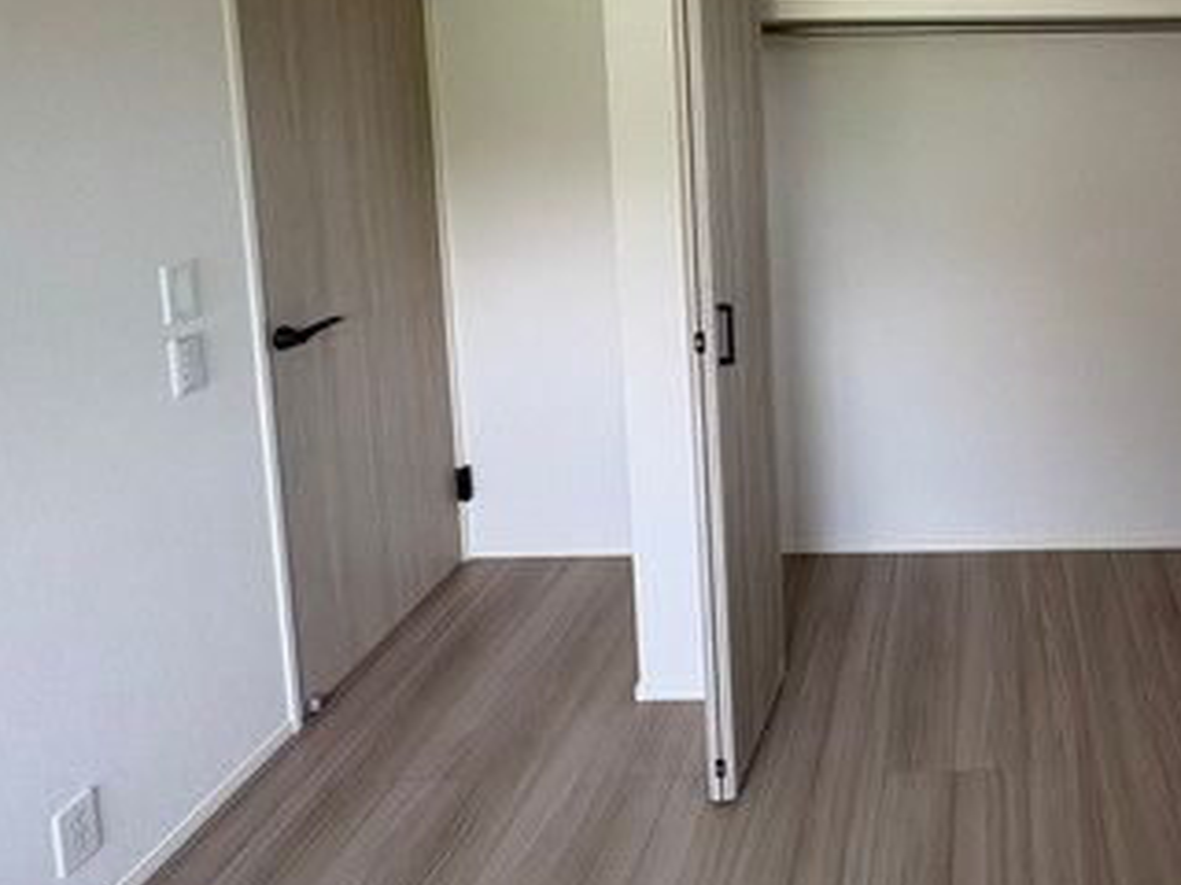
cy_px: 140
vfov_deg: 46.3
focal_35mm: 28
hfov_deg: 57.5
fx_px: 955
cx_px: 985
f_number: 2.2
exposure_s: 1/99
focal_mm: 2.22
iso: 125
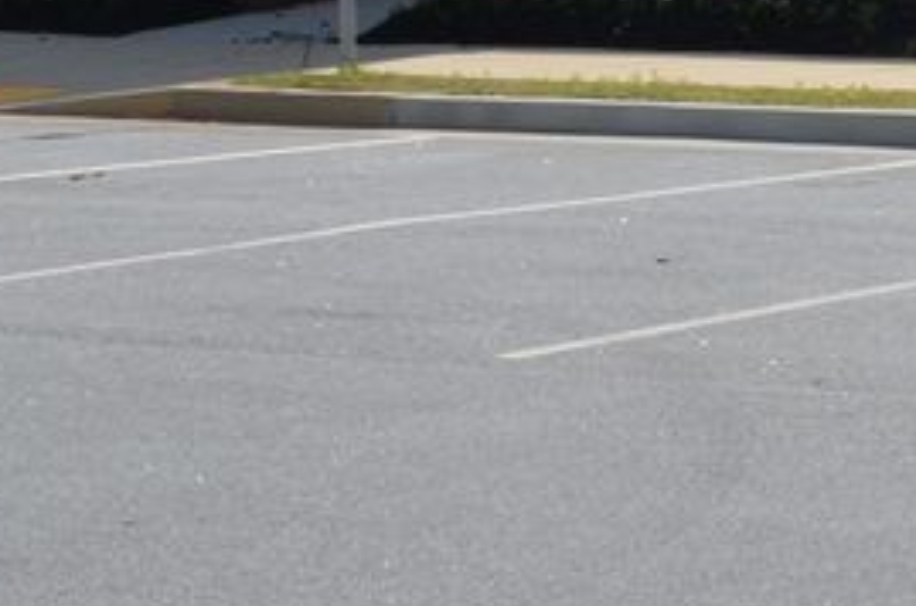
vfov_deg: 7.3
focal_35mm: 184
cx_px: 2121
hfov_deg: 10.0
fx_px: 4671
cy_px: -269
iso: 100
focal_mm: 22
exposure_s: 1/320
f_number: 9
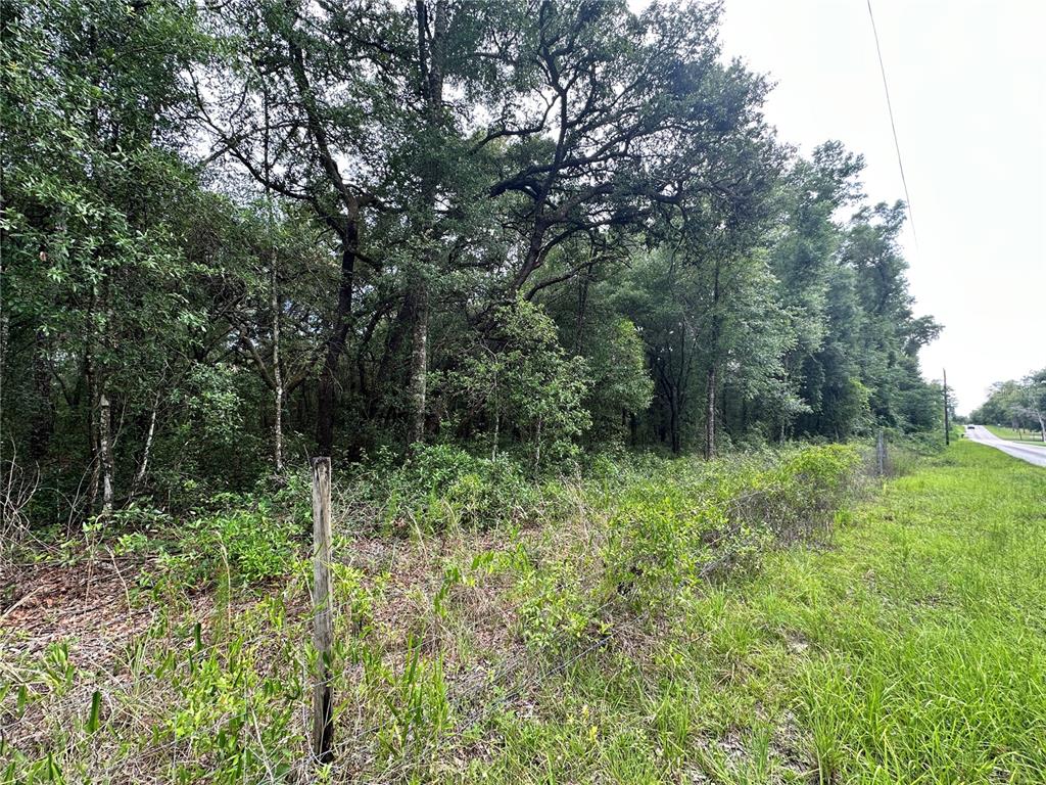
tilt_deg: +3.9
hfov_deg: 102.1
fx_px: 423
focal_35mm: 14
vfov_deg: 85.7
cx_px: 523
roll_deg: -1.5
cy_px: 392
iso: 40
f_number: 2.2
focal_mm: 2.22
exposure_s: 1/111
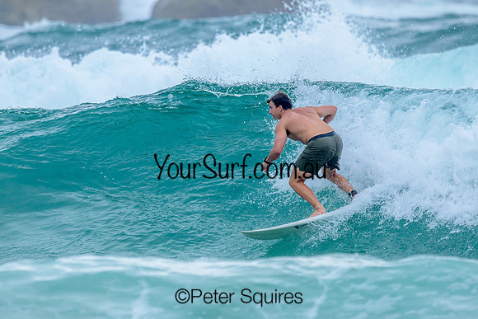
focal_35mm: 1100
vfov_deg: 1.3
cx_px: 248
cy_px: 147
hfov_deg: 1.9
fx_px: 14603
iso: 720
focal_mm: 800
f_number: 6.3
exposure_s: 1/2500
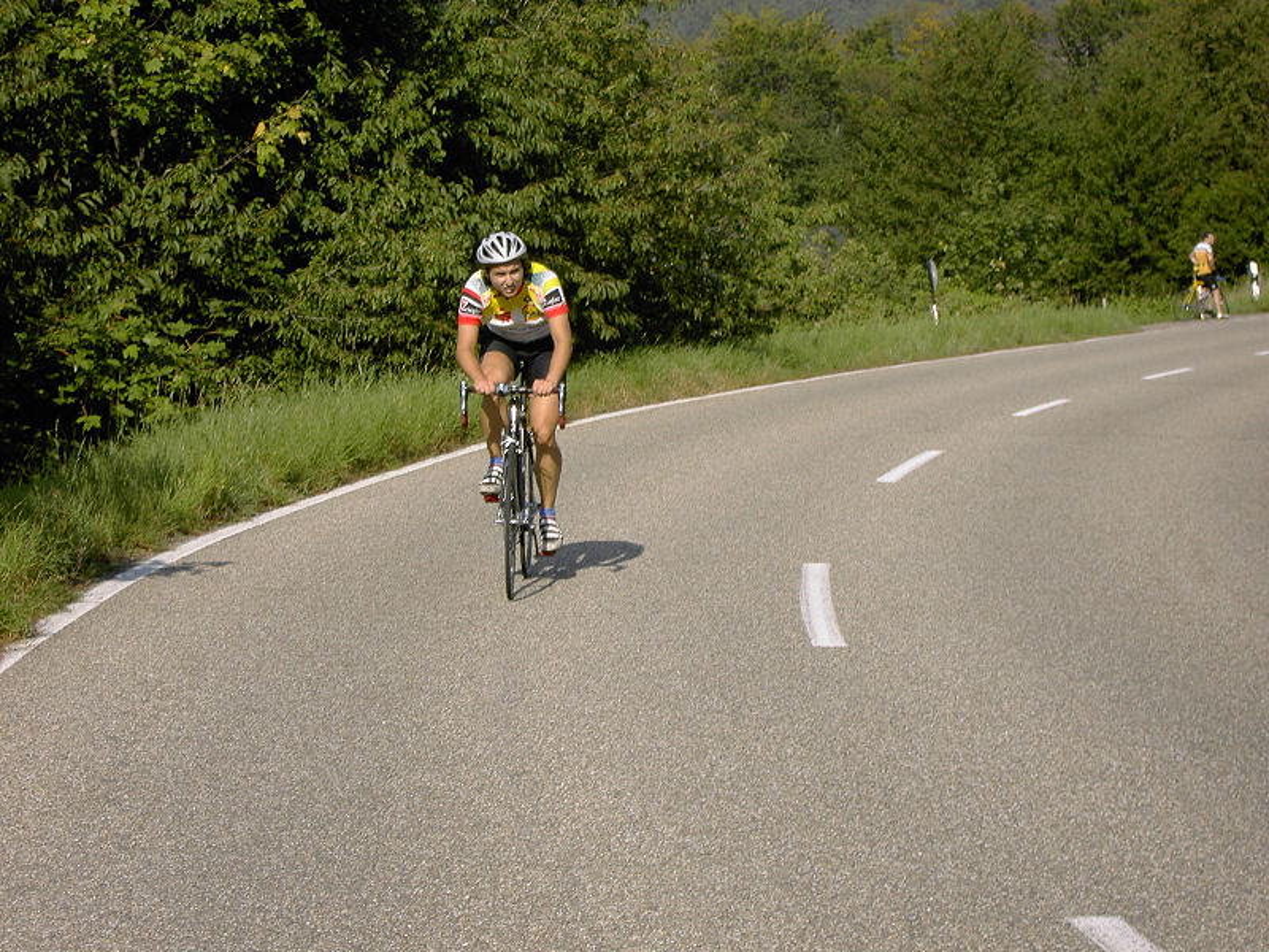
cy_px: 476
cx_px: 634
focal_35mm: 97
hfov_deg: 20.2
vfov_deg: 15.2
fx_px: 3556
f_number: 6.7
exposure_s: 1/400
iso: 100
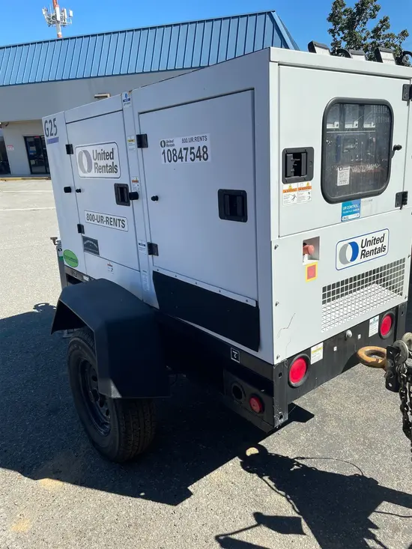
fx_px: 412
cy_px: 274
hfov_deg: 53.1
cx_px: 206
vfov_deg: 67.3
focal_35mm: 26
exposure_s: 1/3509
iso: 50
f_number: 1.6
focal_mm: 4.2
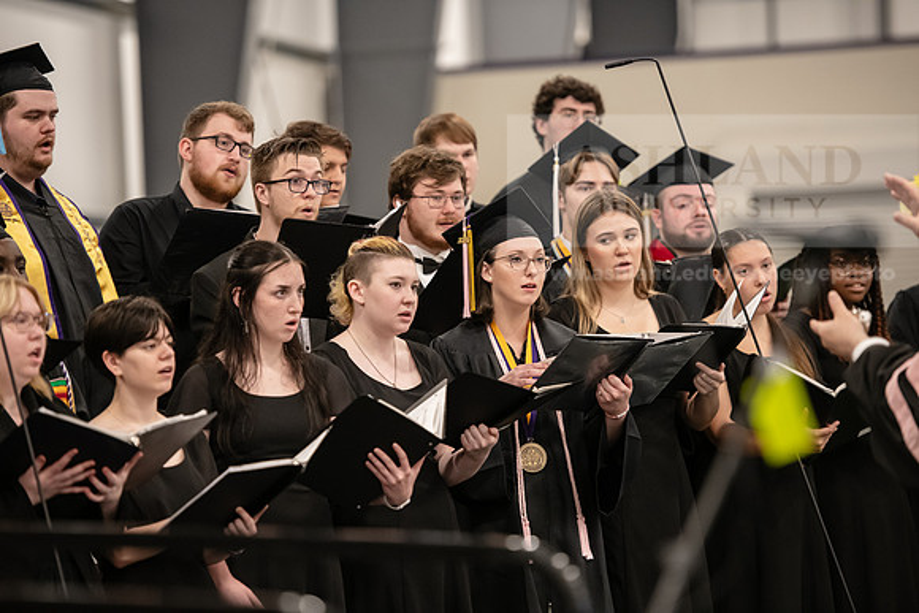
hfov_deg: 12.8
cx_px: 460
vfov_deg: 8.6
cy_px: 306
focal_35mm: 160
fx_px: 4085
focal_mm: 160
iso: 3200
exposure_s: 1/200
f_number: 3.2
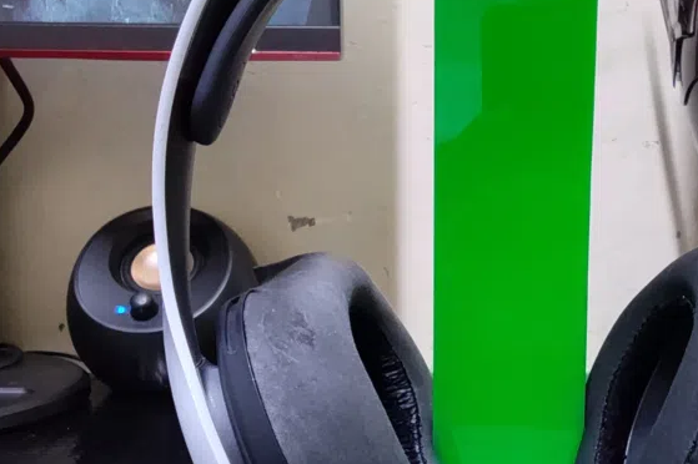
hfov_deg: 32.4
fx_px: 1182
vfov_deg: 22.2
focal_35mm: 61
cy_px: 301
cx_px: 512
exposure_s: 1/33.3
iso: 320
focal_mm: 2.78
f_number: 2
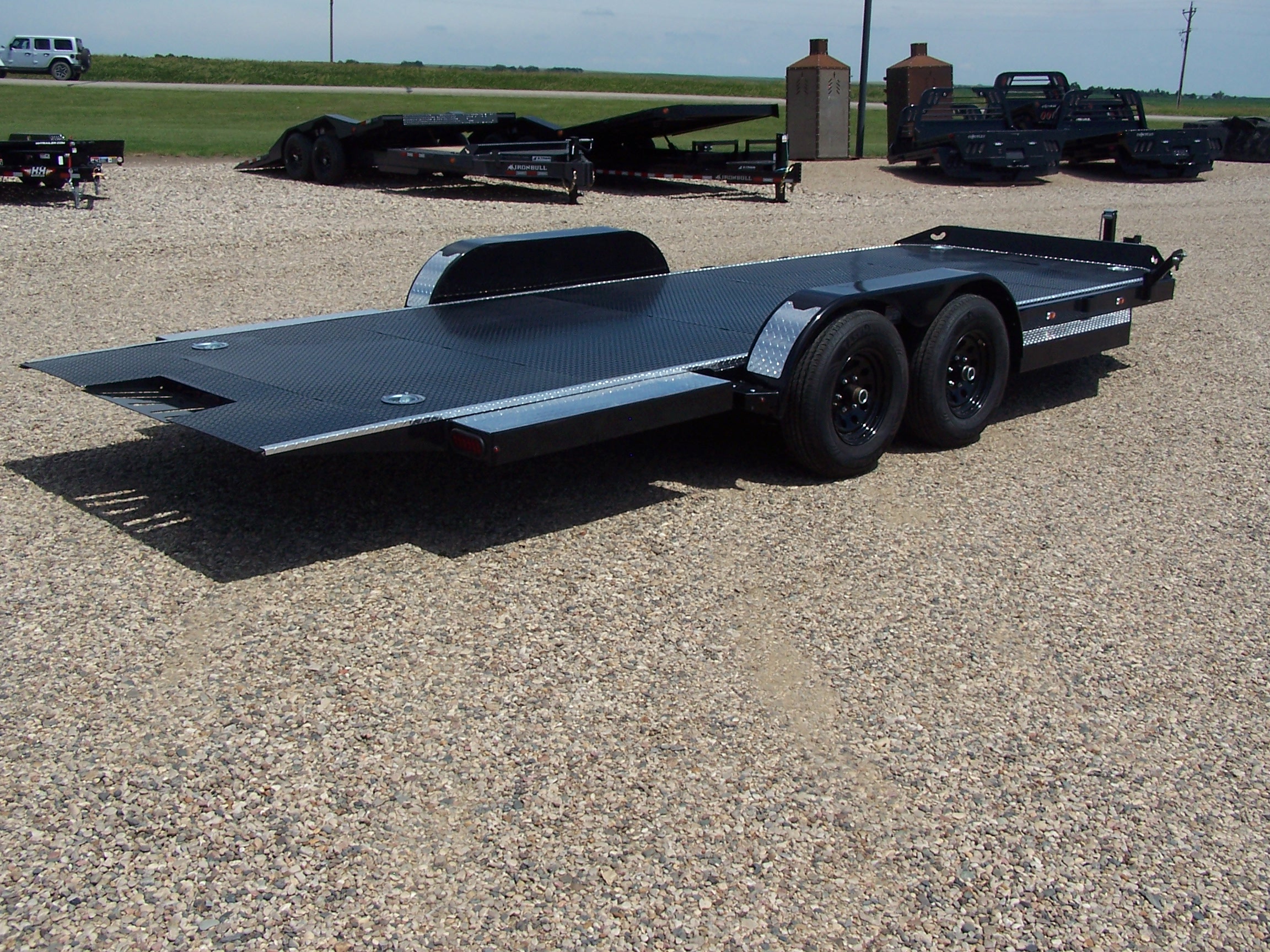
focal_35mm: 38
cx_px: 635
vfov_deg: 37.7
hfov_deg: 49.0
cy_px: 476
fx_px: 1394
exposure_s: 1/750
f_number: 5.6
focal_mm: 6.3
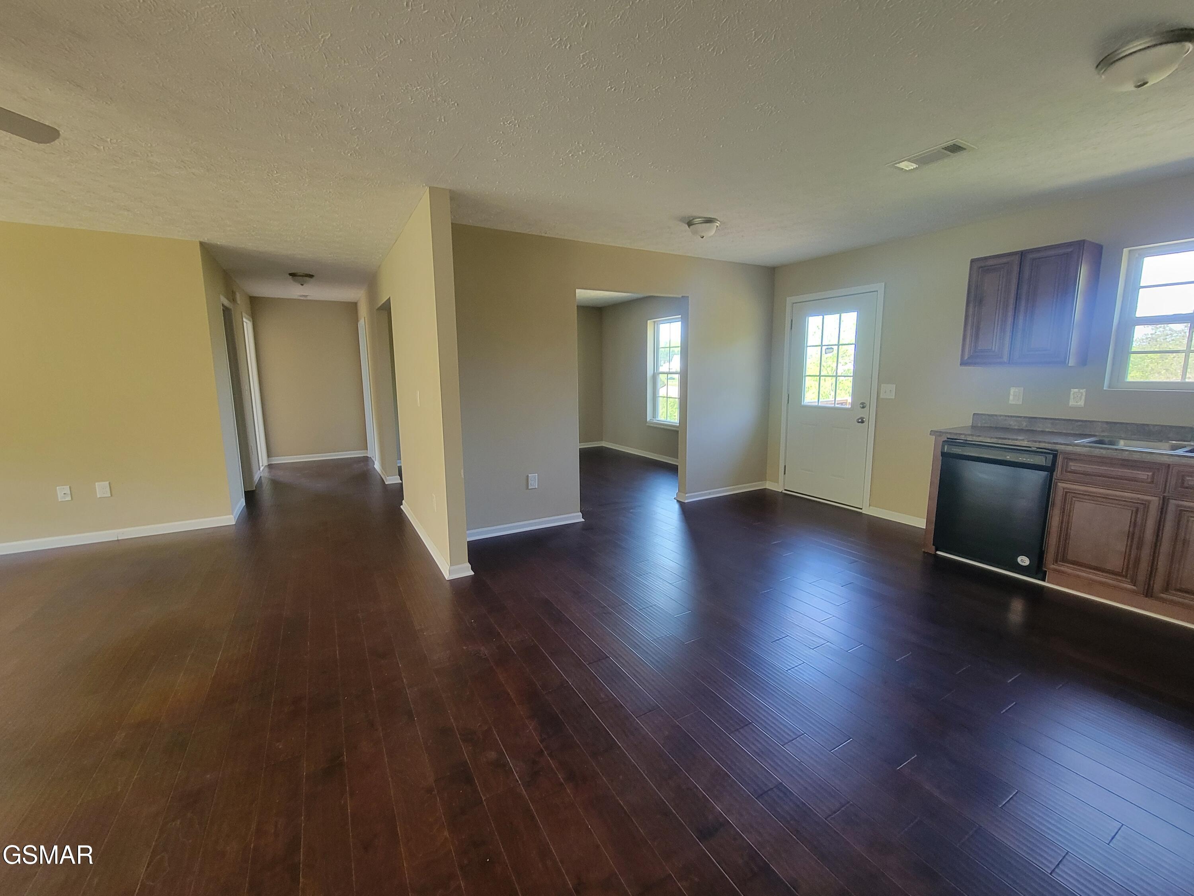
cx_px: 597
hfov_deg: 106.2
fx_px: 448
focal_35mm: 13
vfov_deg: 89.9
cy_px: 448
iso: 250
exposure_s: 1/60
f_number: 2.2
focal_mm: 2.2
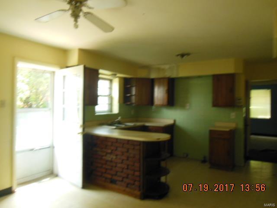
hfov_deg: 69.4
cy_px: 104
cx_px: 138
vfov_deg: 54.9
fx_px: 200
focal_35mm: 25
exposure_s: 1/30
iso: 400
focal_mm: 4.5
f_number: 3.5
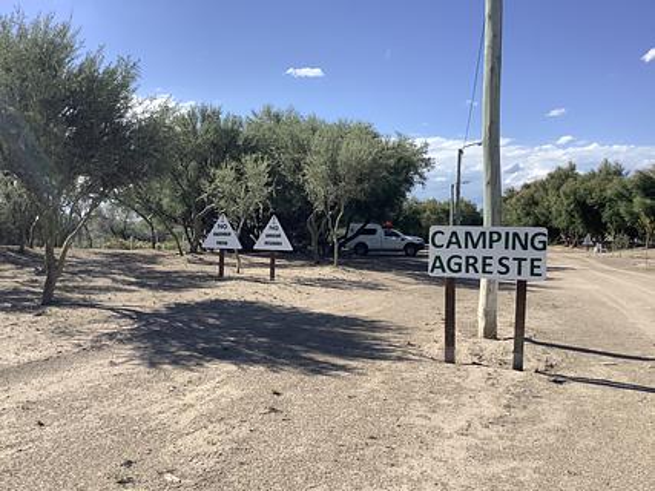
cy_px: 246
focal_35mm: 31
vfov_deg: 45.4
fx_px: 586
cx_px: 328
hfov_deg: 58.4
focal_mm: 3.3
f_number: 2.4
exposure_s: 1/1481
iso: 25
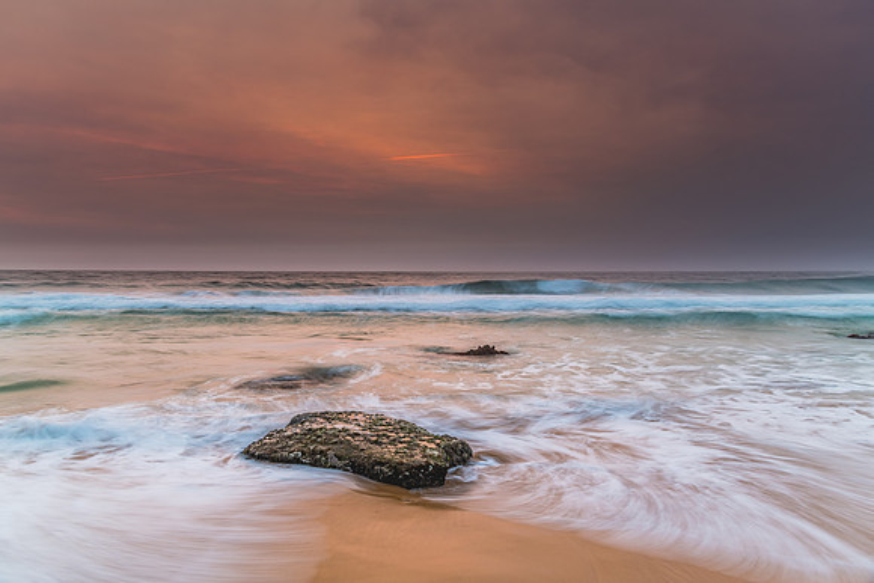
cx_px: 437
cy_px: 292
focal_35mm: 29
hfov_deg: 64.1
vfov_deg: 45.4
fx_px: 697
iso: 100
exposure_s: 1/1.25
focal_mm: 28
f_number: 8
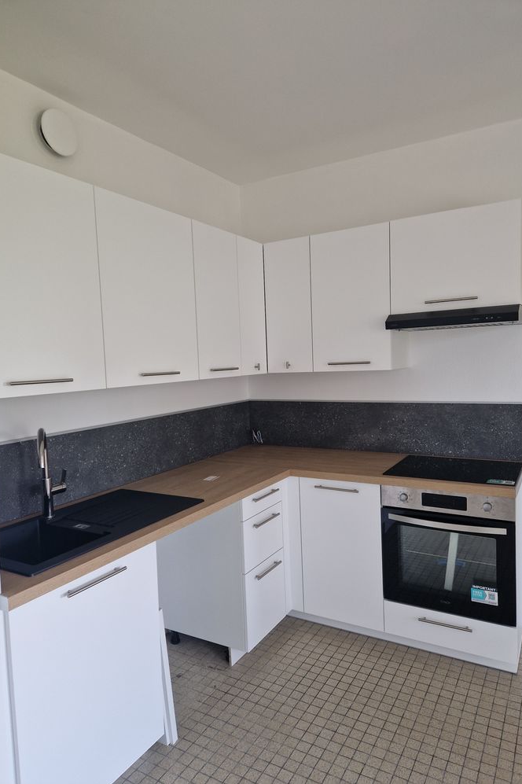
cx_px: 250
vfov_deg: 73.8
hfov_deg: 53.1
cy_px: 392
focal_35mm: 24
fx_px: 522
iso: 50
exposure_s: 1/117
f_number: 1.8
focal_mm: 5.4
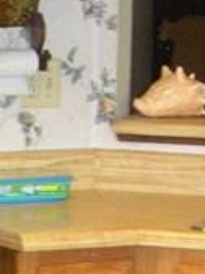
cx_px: -130
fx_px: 1729
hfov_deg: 6.7
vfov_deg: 8.9
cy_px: 380
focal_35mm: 219
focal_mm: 6.3
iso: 382
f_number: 3.5
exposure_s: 1/30
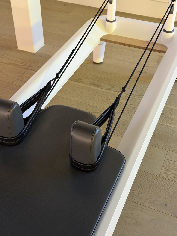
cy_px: 118
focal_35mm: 48
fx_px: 327
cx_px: 88
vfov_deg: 39.7
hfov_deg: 30.3
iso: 640
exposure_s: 1/30
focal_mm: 6.76
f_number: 1.78
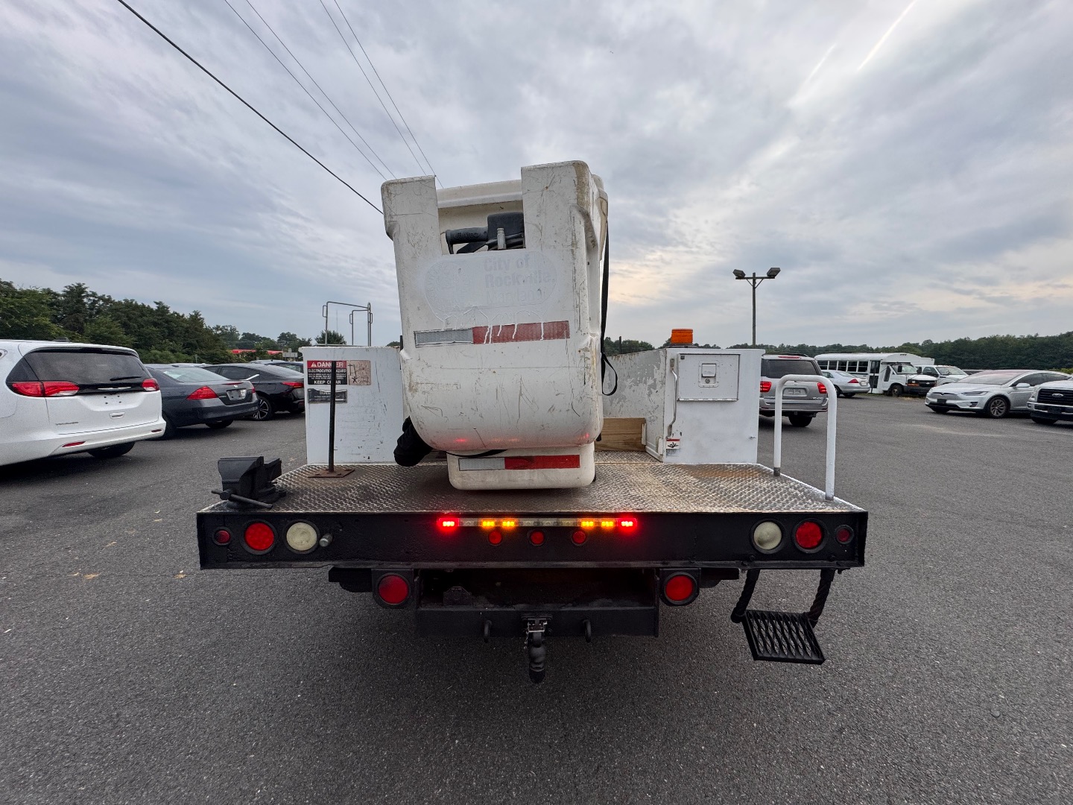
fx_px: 434
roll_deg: -2.3
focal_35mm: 14
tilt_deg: -8.4
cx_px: 536
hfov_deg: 102.1
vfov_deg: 85.7
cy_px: 402
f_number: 2.2
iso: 64
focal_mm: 2.22
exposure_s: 1/99
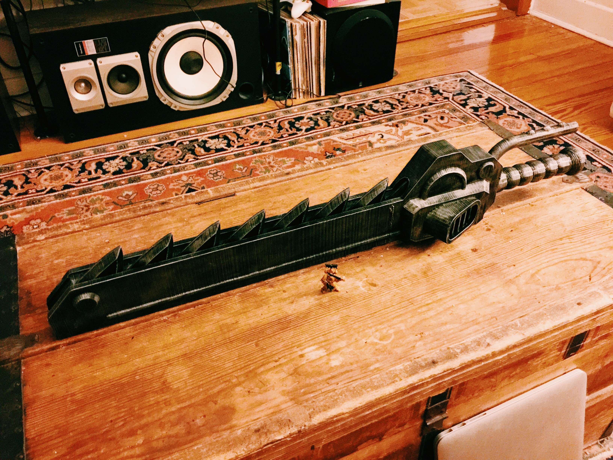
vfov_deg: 48.2
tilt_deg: -40.5
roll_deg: -1.2
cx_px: 306
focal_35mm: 29
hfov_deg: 61.7
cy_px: 230
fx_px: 514
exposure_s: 1/4
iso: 160
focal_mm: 4.15
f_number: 2.2
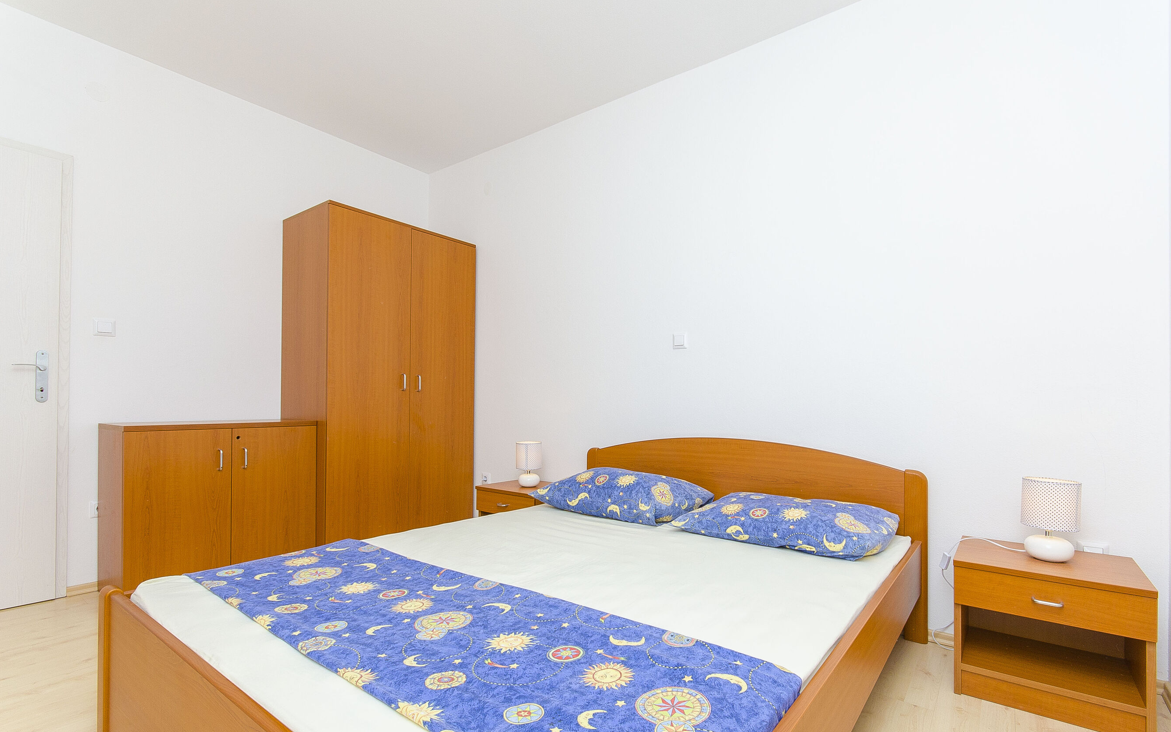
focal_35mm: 16
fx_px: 511
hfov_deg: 97.8
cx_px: 606
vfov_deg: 71.1
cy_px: 397
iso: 200
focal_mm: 10
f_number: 8
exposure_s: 1/160
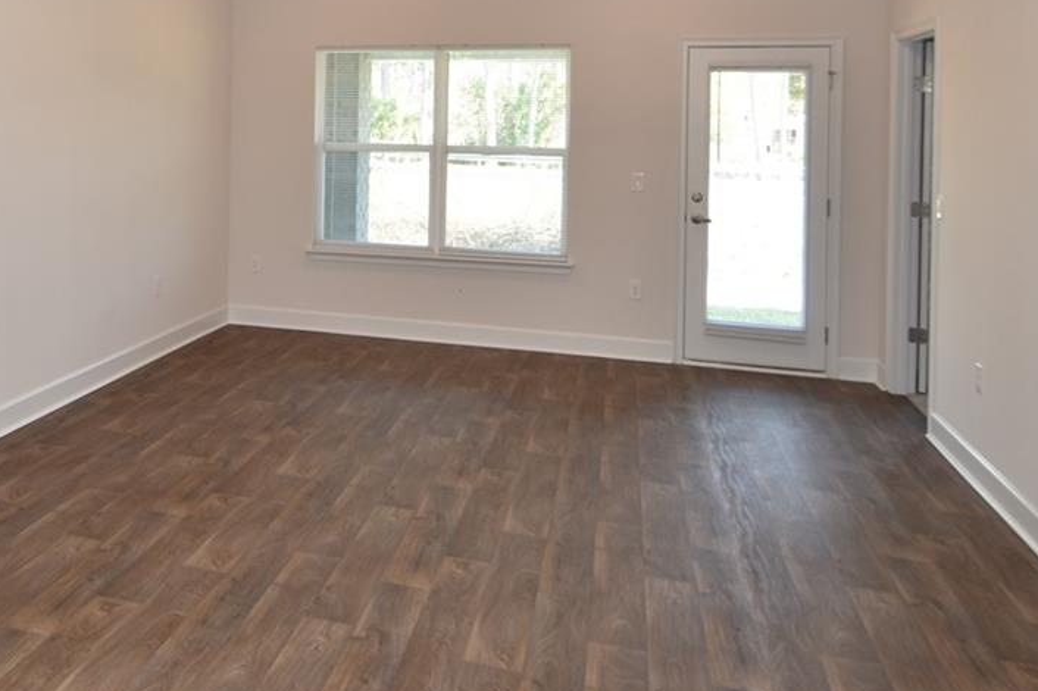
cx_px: 253
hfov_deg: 53.2
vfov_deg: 37.6
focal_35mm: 34
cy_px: 153
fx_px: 980
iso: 220
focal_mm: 10
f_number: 4
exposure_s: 1/60
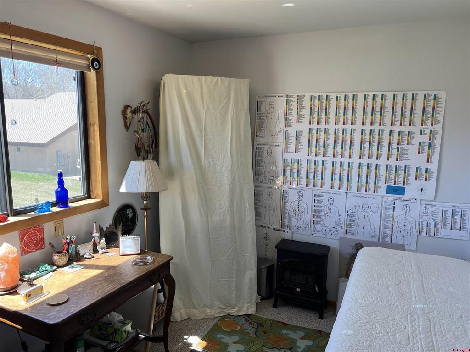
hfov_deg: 67.3
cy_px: 176
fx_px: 353
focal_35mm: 26
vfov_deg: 53.1
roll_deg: -0.8
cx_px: 235
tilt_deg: -8.4
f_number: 1.5
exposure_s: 1/162
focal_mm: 5.7
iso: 50
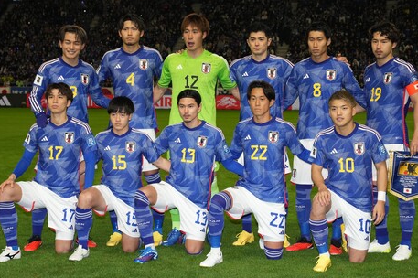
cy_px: 124
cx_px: 206
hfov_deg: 22.2
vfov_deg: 14.8
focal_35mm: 92
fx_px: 1067
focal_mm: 70
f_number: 8
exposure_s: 1/400
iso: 1600
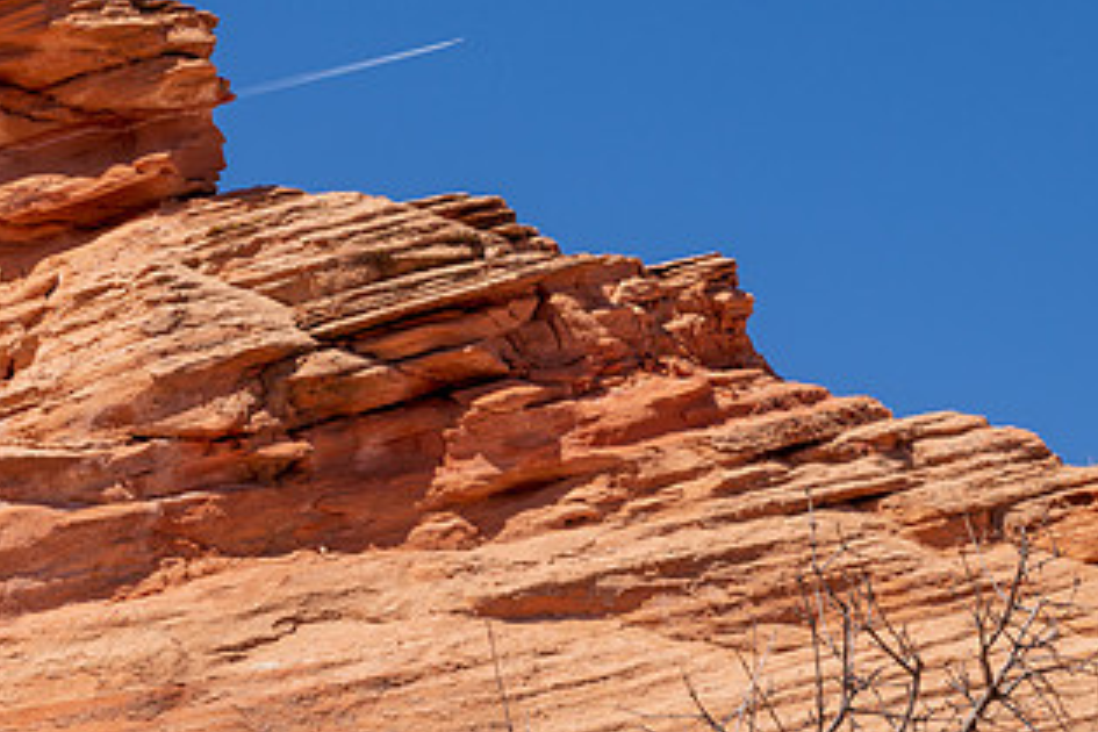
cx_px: 188
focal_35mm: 129
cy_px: 127
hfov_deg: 15.8
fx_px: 3934
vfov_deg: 10.6
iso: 280
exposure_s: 1/125
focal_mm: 70
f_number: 22
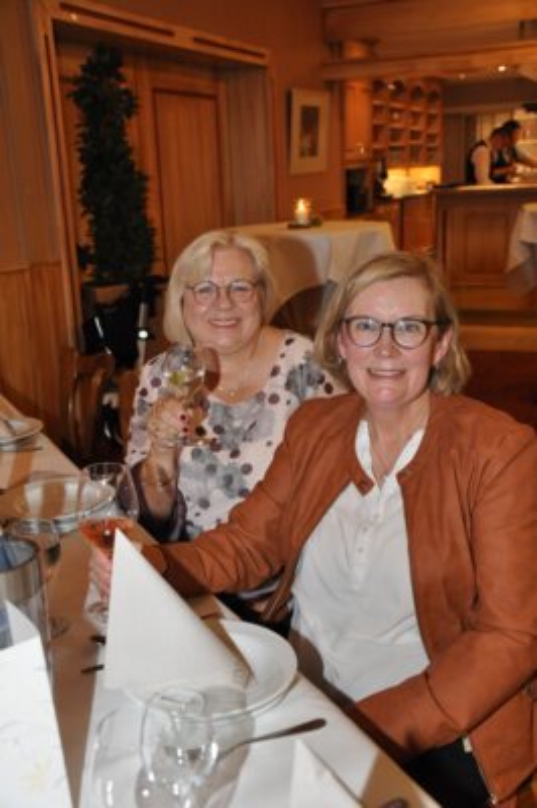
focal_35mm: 42
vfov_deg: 46.4
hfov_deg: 31.8
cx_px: 268
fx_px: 941
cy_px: 404
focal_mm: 28
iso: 800
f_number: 4
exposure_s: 1/60
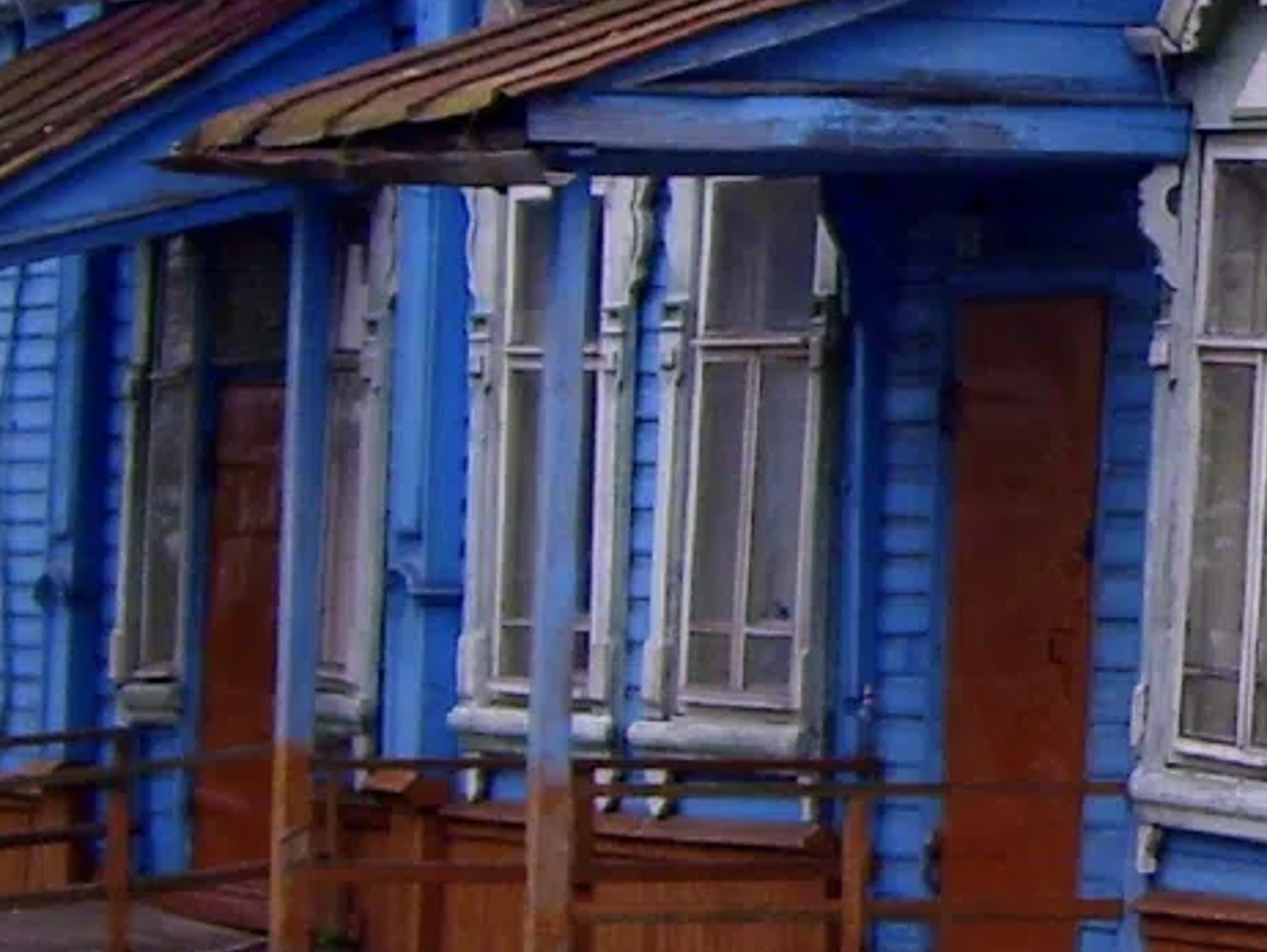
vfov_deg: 9.2
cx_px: 2224
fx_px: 5896
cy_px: 200
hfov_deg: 11.4
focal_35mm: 161
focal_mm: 6.3
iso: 50
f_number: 3.5
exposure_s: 1/184
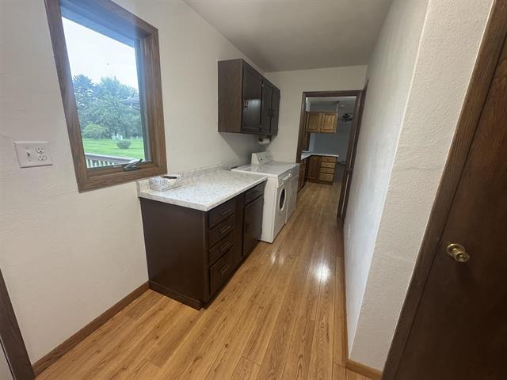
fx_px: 205
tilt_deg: -16.0
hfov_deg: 102.1
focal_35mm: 14
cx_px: 254
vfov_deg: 85.7
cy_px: 190
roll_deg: -2.9
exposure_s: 1/60
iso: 320
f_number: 2.2
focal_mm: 2.22
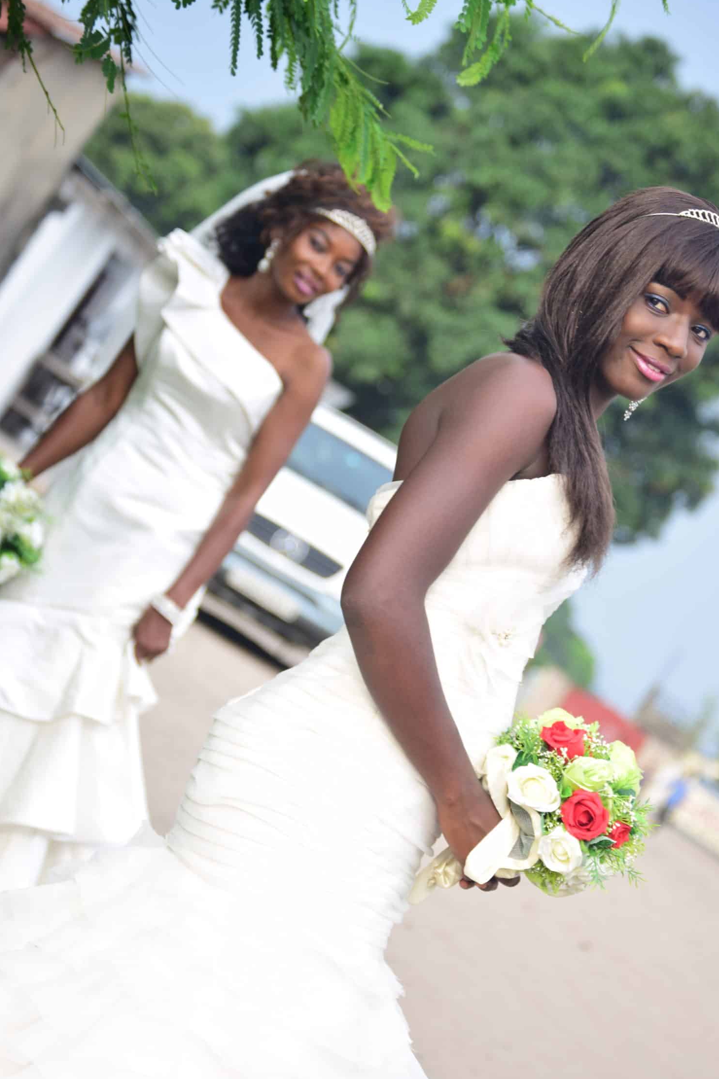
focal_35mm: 135
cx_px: 367
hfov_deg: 10.2
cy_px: 594
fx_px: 4045
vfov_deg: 15.2
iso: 125
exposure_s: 1/125
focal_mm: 78
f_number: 5
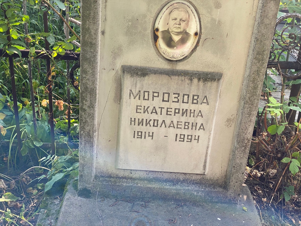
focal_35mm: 52
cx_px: 150
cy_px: 113
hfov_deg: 36.8
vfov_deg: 28.0
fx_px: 452
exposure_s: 1/122
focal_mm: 6
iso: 40
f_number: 2
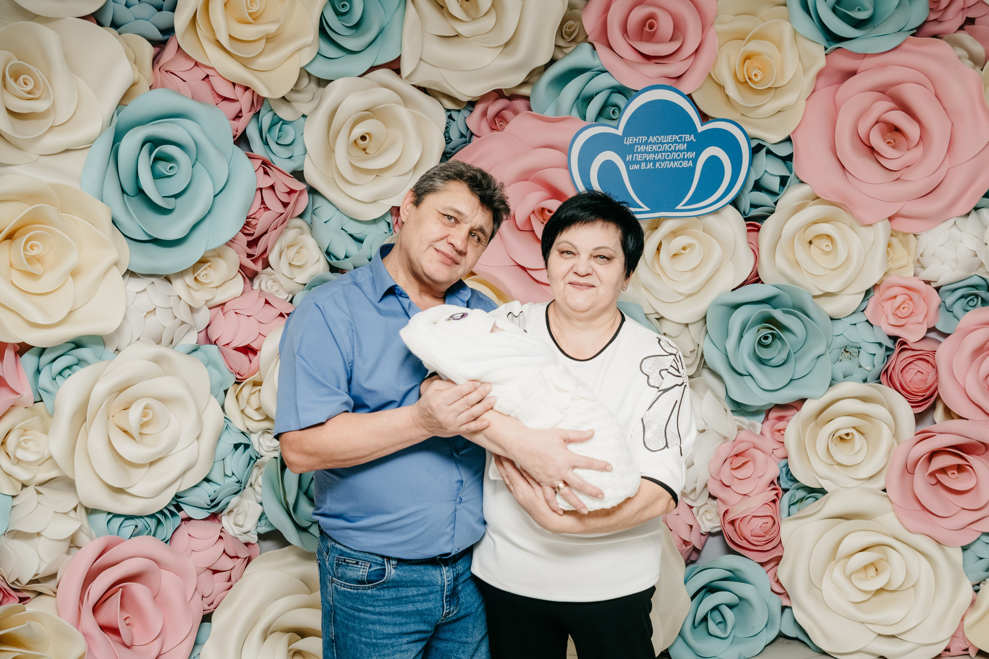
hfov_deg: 50.8
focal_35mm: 38
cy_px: 344
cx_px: 550
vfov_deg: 35.2
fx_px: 1039
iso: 320
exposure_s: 1/160
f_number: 4.5
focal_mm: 34
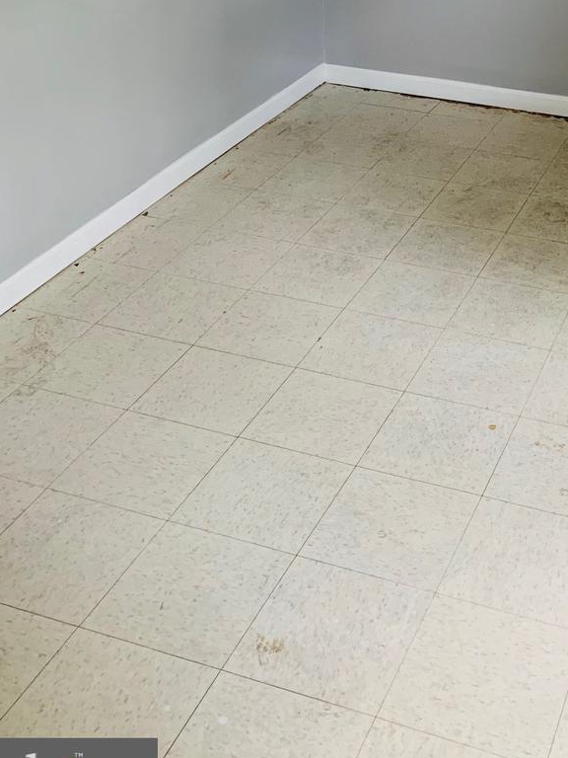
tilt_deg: -14.6
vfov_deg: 34.5
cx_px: 479
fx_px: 1138
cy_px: 61
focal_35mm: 52
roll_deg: -1.9
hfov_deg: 27.3
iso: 160
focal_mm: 4.25
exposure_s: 1/60
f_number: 1.8
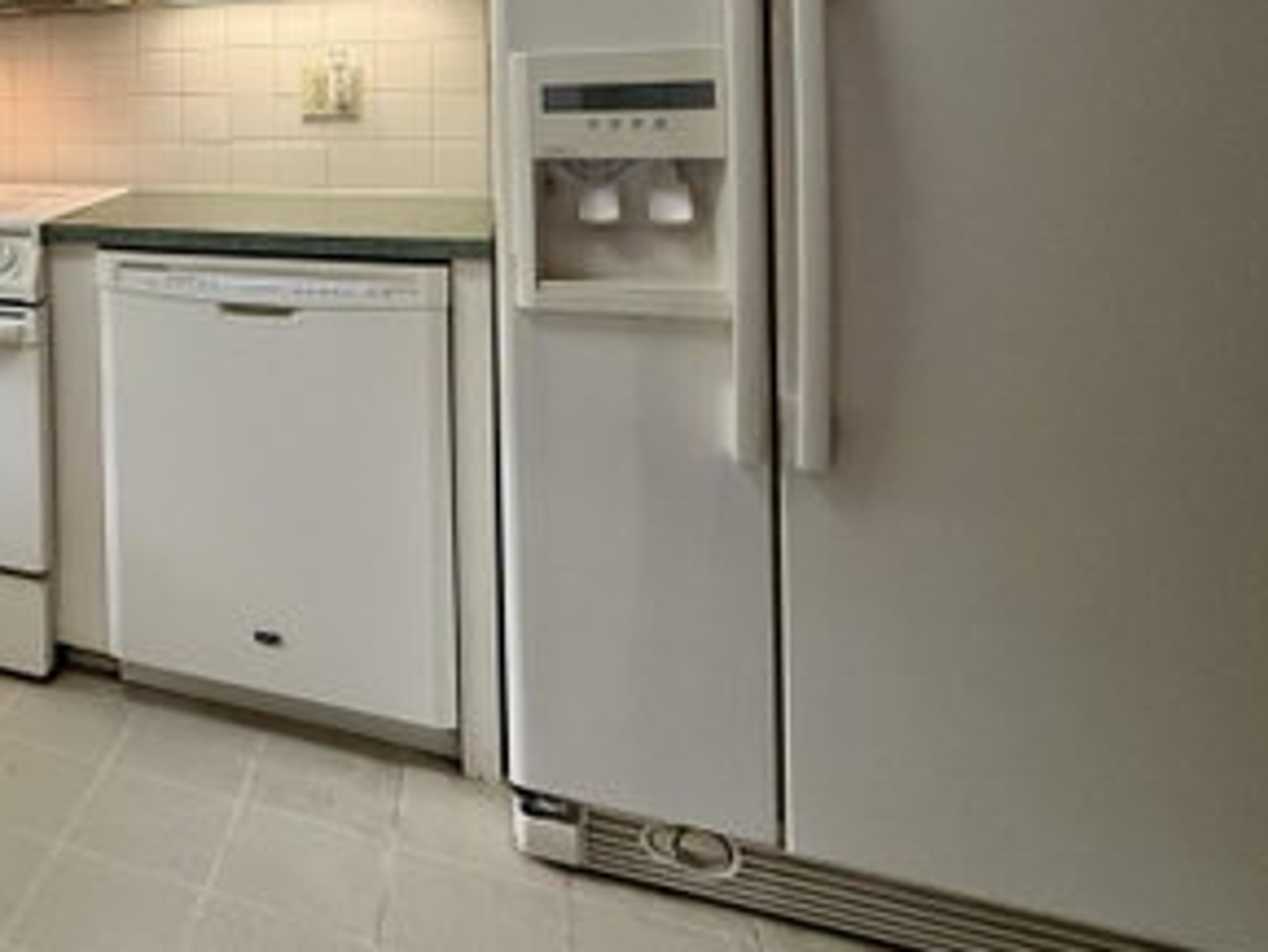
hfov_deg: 45.7
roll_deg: +1.6
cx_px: -86
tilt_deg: -1.0
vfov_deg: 42.1
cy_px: 114
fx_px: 1136
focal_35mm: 31
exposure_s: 1/120
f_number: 2.2
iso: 250
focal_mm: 2.22
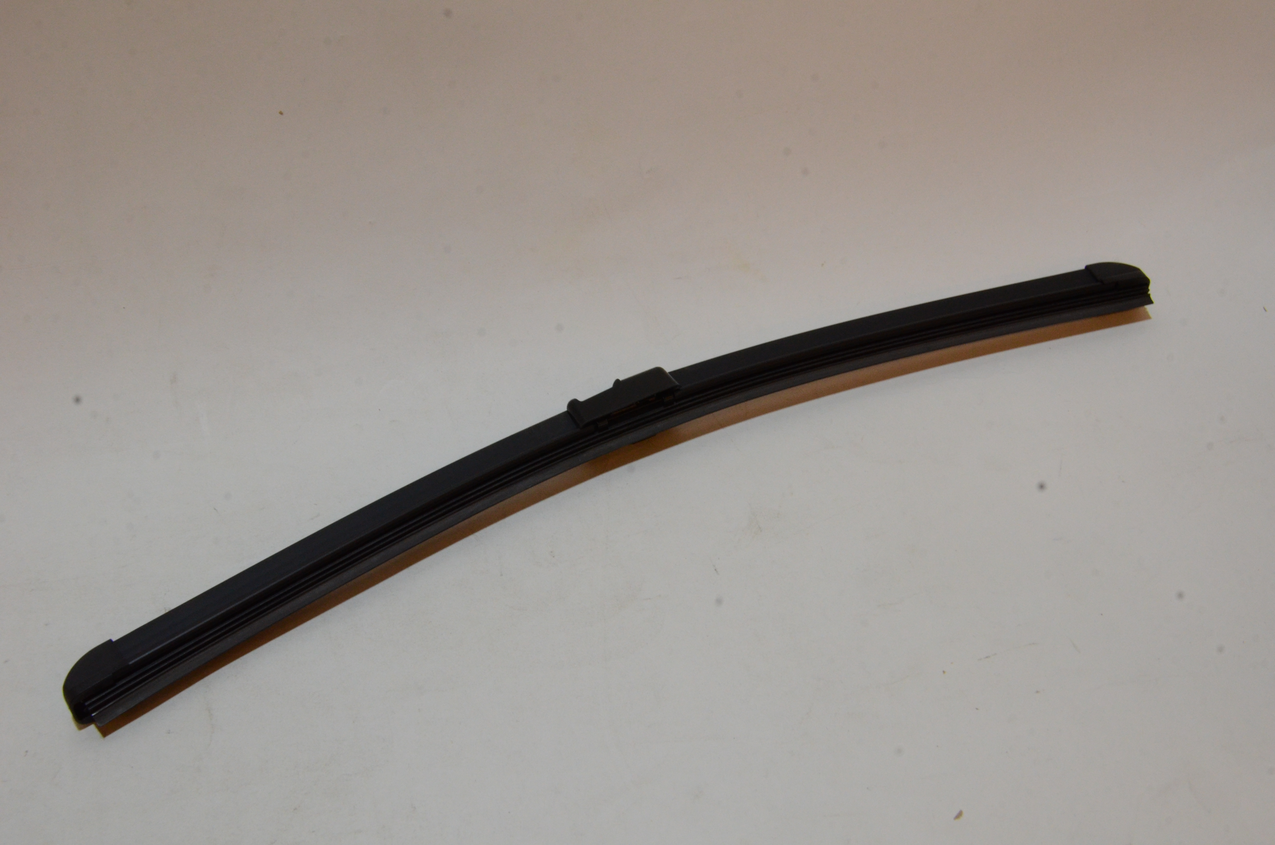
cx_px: 638
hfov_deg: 43.7
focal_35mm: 45
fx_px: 1590
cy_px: 422
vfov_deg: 29.7
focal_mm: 30
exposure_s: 1/50
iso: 1600
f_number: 22
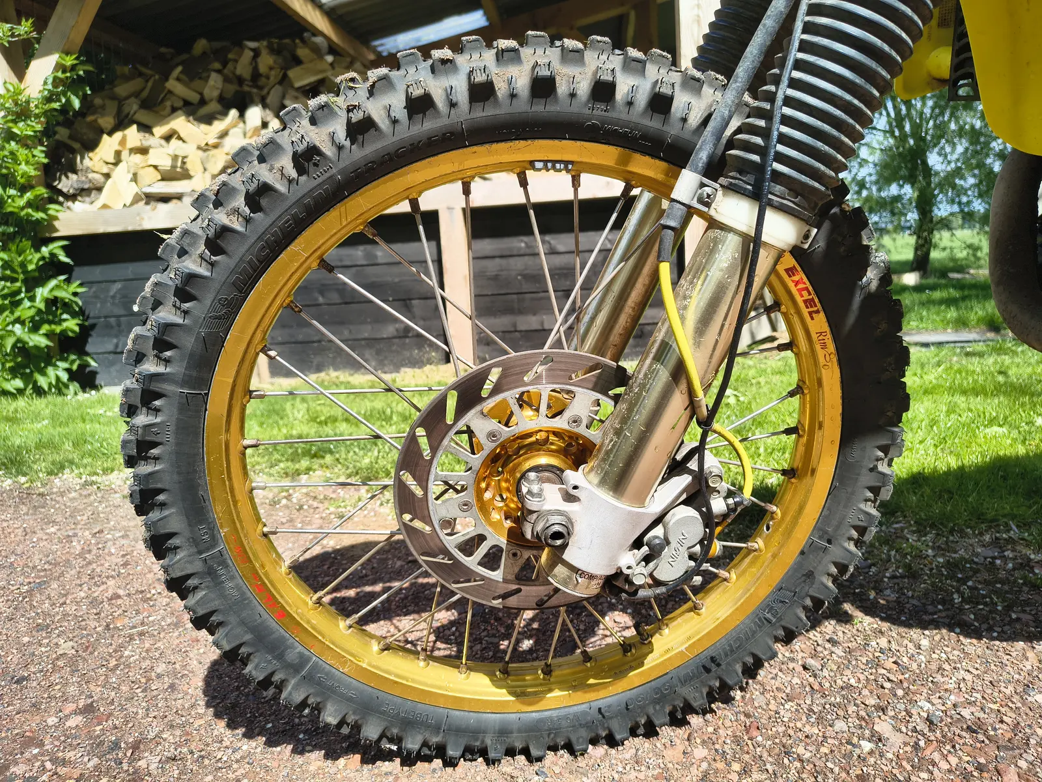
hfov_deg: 71.6
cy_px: 391
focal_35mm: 24
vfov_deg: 56.8
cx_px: 521
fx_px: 722
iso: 101
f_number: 1.8
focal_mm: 5.56
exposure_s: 1/1143
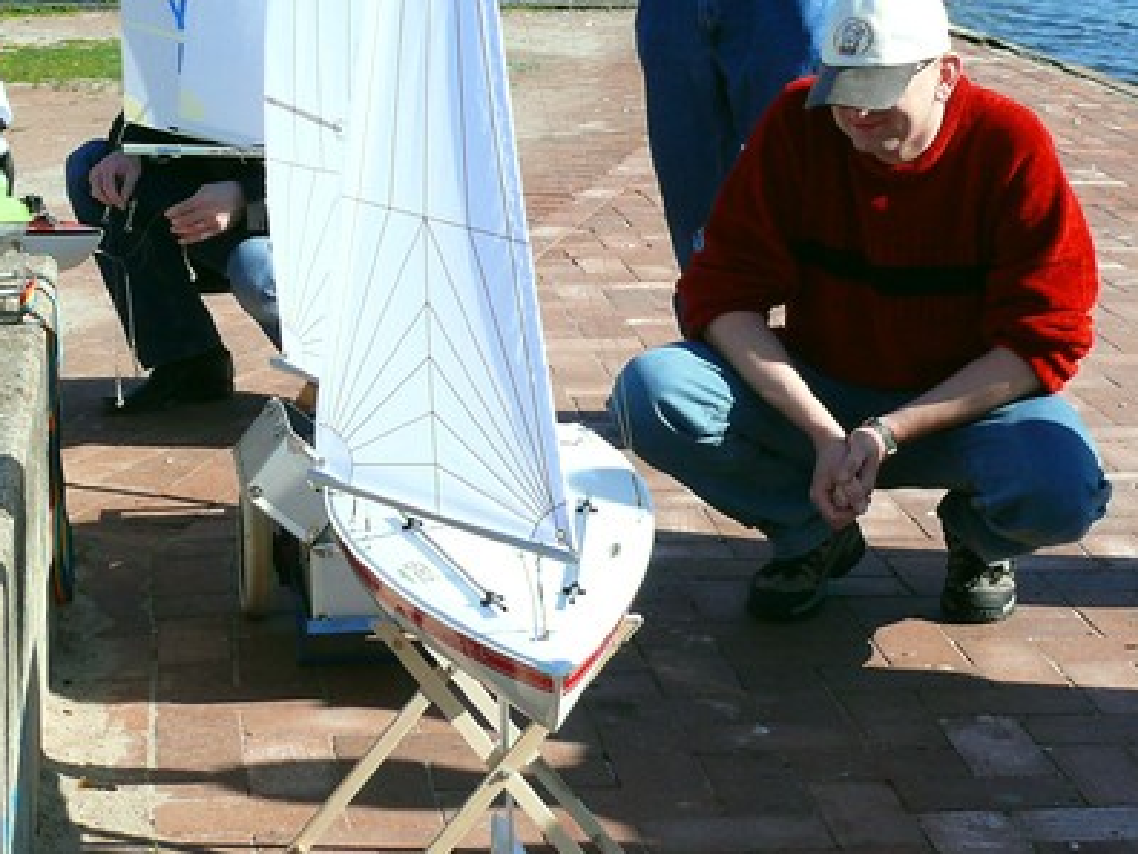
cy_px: 354
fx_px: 2992
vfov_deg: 16.2
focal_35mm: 91
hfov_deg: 21.5
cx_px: 572
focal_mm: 8.9
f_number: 3.2
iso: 100
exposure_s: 1/1000
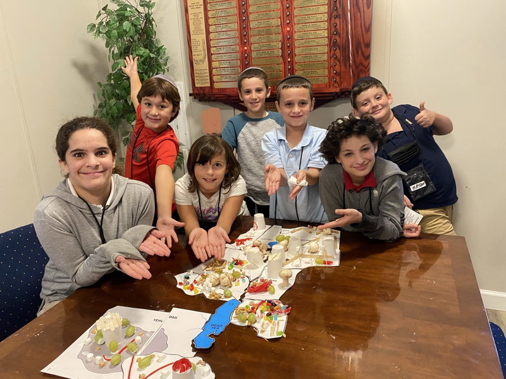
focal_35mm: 26
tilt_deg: -18.0
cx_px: 253
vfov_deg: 53.1
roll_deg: +3.0
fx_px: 380
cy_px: 190
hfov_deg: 67.3
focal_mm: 4.25
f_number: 1.8
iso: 400
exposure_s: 1/60
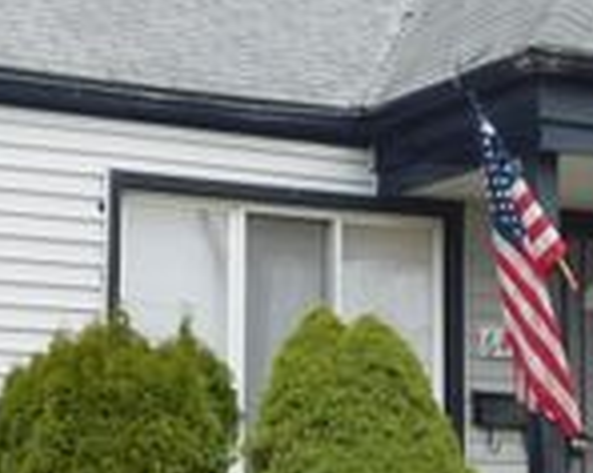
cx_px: 313
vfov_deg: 12.9
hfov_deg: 16.2
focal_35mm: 119
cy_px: 403
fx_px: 2086
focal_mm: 6.3
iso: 125
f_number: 3.5
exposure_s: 1/40
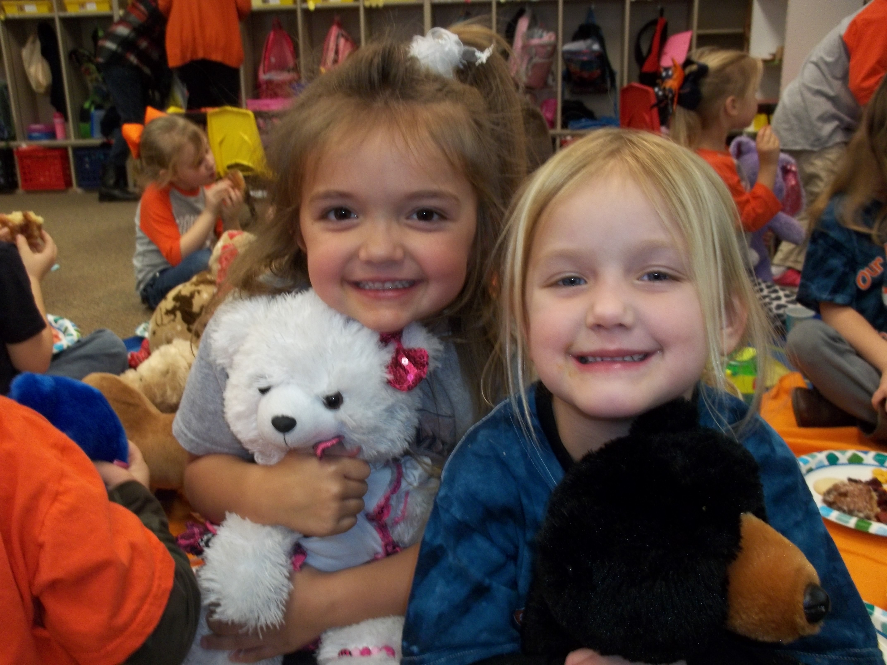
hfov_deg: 55.4
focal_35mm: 33
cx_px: 444
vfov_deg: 42.9
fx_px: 846
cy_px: 332
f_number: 3.3
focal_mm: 5.9
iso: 160
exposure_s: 1/30
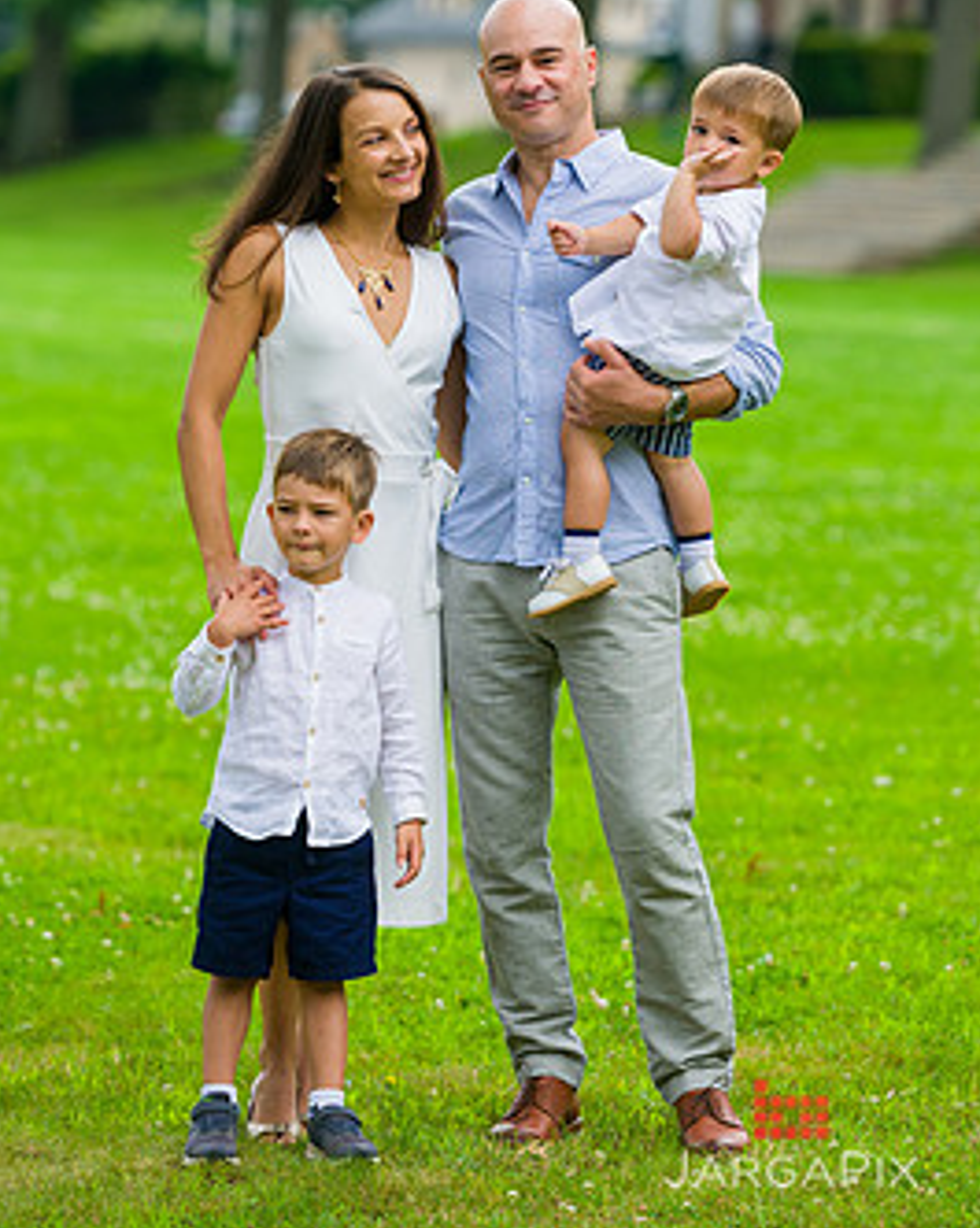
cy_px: 436
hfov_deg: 8.1
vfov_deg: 10.1
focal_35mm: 191
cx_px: 459
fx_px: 6934
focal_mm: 150
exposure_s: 1/500
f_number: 4
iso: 200
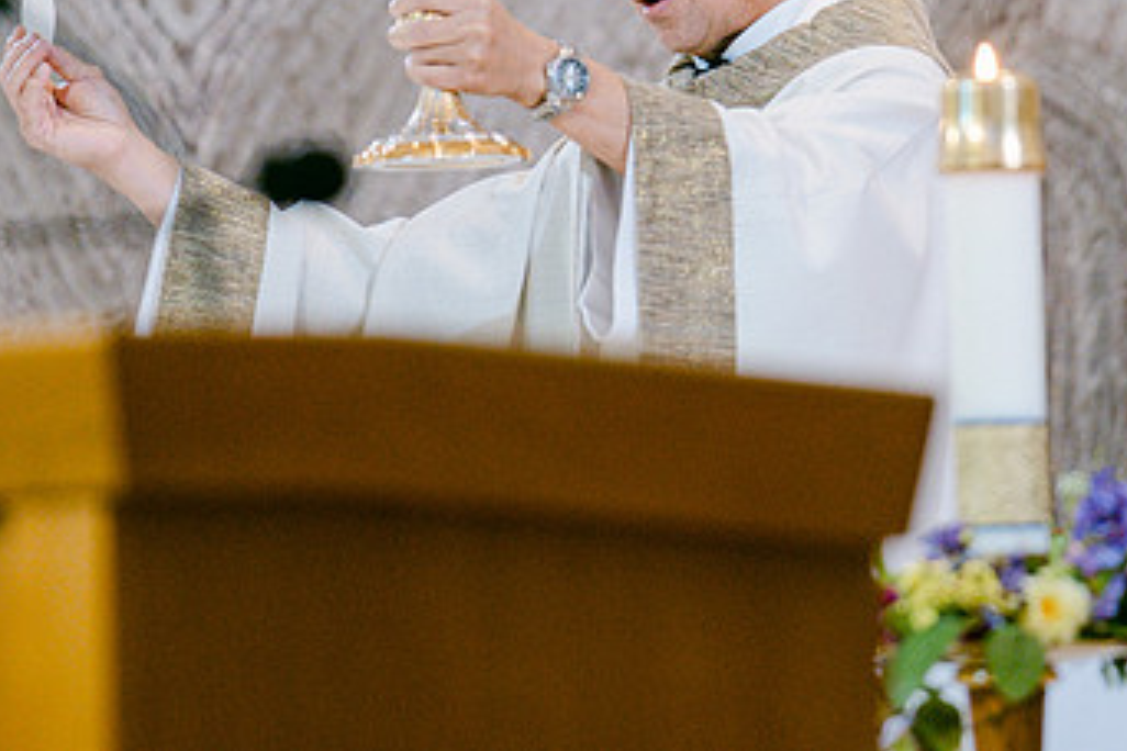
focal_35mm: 369
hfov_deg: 5.6
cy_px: 72
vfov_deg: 3.7
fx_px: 11551
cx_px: 662
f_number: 2.8
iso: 1600
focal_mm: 134.4
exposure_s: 1/80
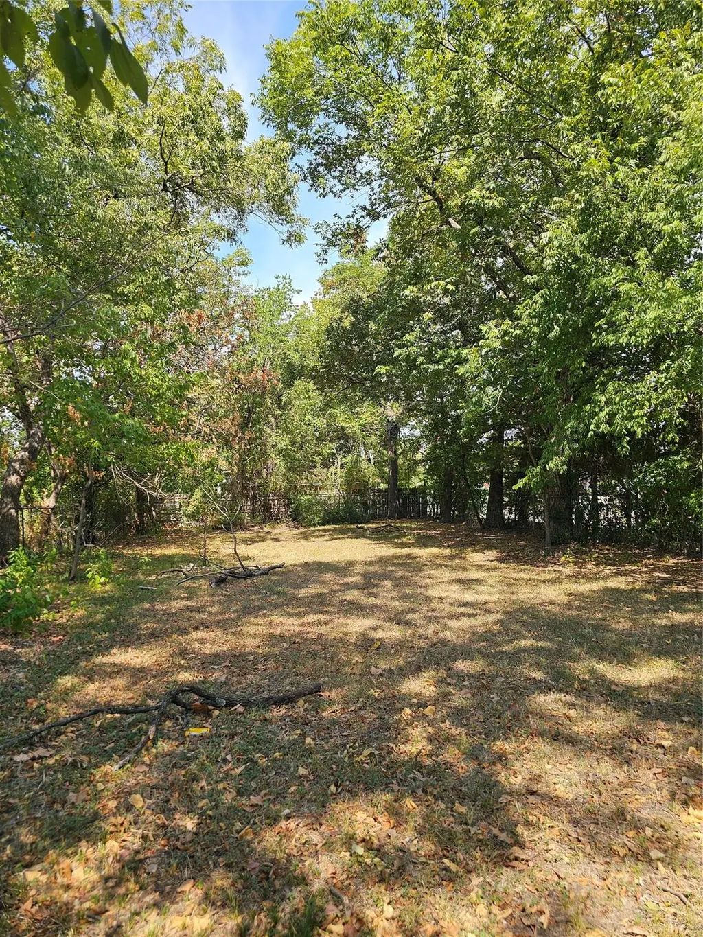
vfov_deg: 73.9
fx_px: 623
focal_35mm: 23
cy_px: 468
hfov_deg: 58.9
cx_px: 352
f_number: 1.7
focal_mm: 6.3
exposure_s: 1/242
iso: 10
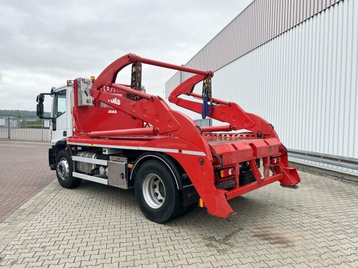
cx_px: 179
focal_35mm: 26
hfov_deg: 67.3
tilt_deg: -2.2
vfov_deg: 53.1
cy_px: 134
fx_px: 269
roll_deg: -1.4
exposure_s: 1/1511
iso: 50
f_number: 1.5
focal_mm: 5.7
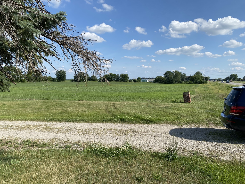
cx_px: 122
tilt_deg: -3.8
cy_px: 92
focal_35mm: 26
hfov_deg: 67.3
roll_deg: +1.3
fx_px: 184
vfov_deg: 53.1
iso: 32
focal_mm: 4.25
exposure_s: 1/3040
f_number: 1.8
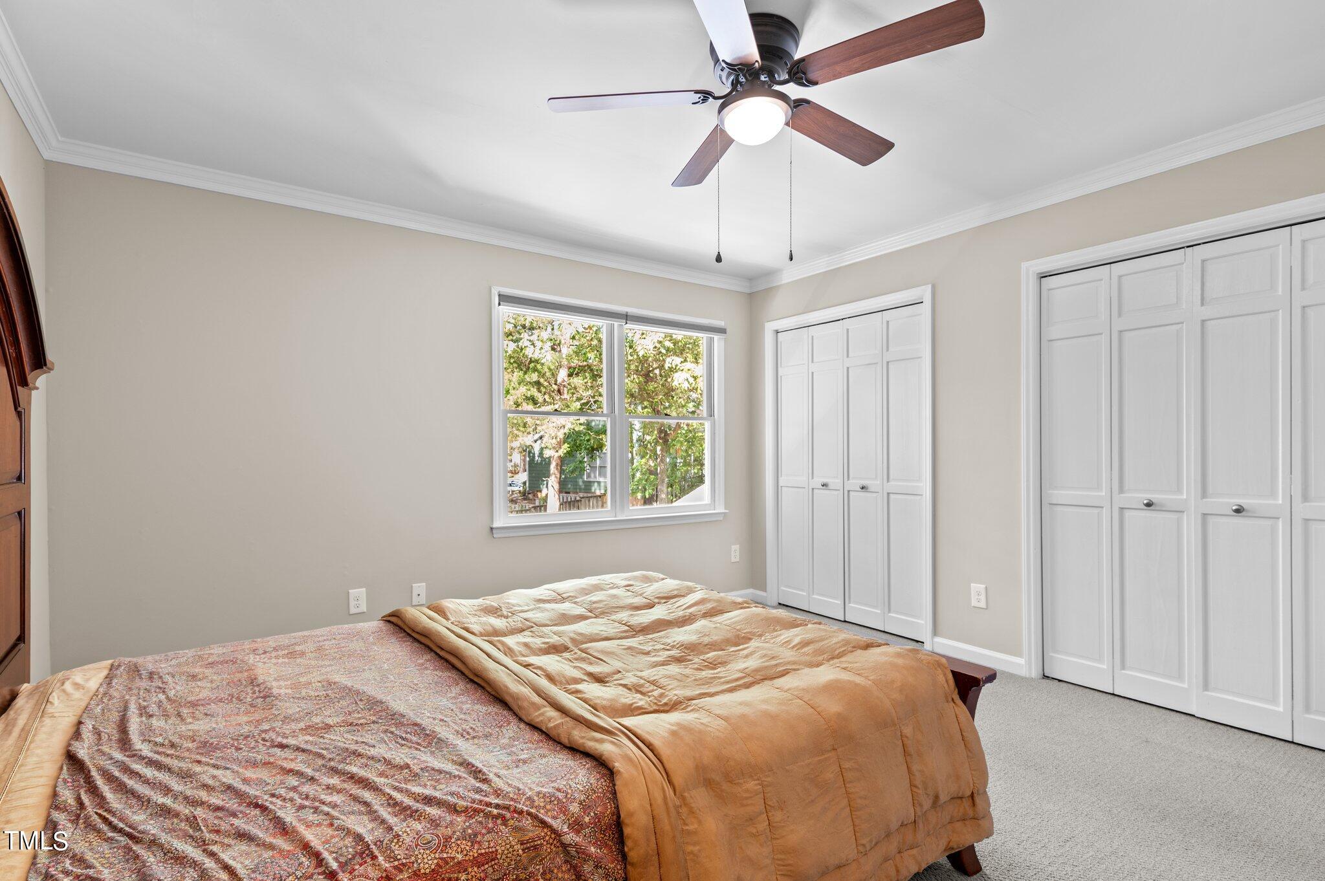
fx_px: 625
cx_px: 662
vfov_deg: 70.3
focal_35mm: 17
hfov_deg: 93.3
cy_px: 440
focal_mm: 17
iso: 400
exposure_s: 1/2.5
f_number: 6.3
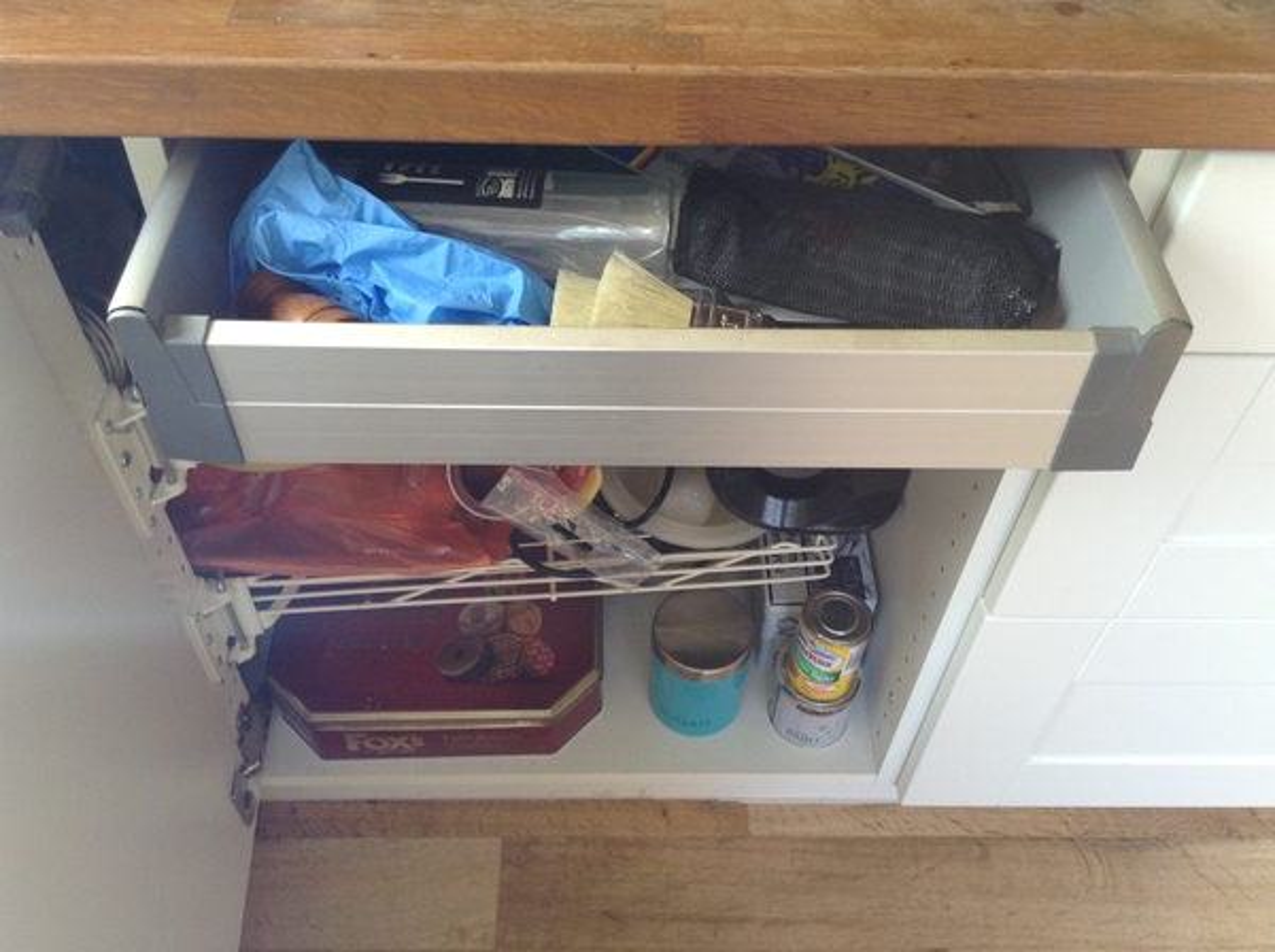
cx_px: 638
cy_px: 476
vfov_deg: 42.8
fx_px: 1214
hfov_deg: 55.4
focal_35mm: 33
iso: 32
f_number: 2.4
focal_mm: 3.3
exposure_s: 1/24
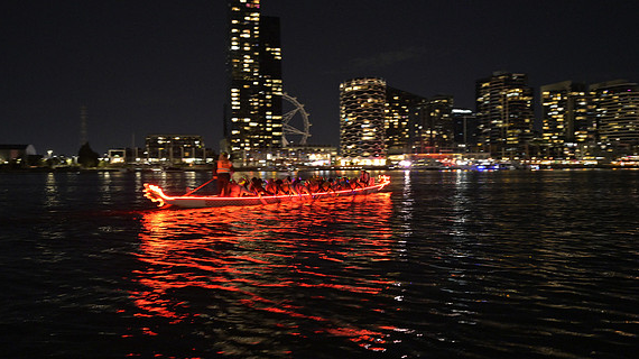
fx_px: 542
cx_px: 315
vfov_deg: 36.6
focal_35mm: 32
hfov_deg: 61.0
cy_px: 181
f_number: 4
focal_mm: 30
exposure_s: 1/13
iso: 3200
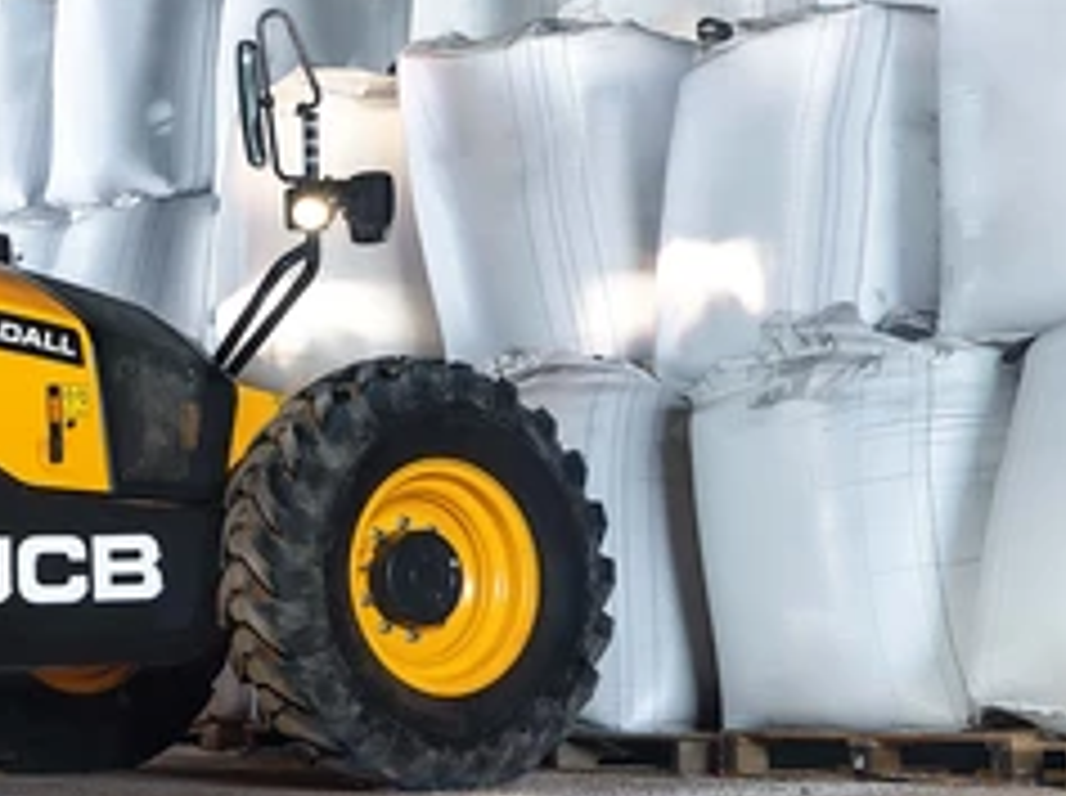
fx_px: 3997
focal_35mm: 130
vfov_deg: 11.2
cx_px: -81
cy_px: -83
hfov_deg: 14.8
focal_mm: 40
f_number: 5
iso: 320
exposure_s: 1/20
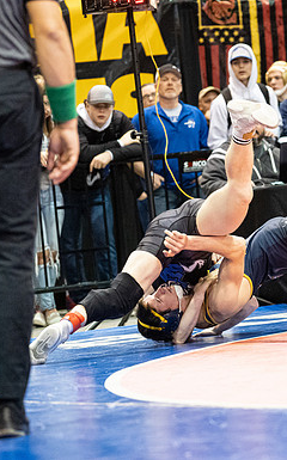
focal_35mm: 206
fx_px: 2583
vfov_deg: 10.2
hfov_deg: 6.3
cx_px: 282
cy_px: 230
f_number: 4
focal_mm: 134
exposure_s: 1/500
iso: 12800
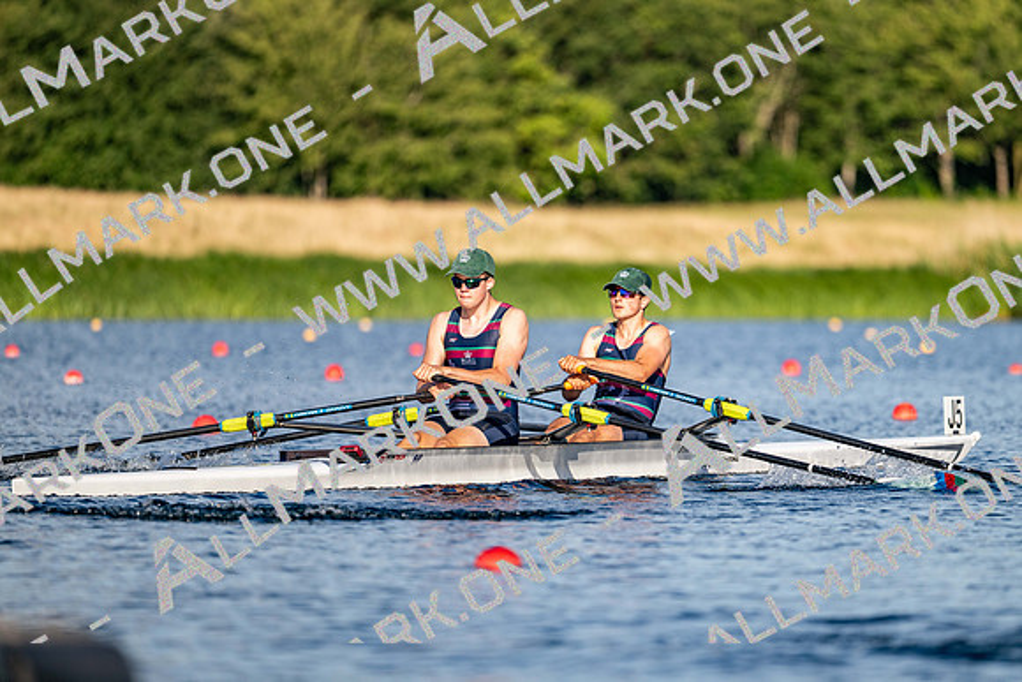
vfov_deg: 3.4
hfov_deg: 5.2
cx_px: 511
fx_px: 11358
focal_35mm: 400
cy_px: 341
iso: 250
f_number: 4.5
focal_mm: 400
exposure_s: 1/2500
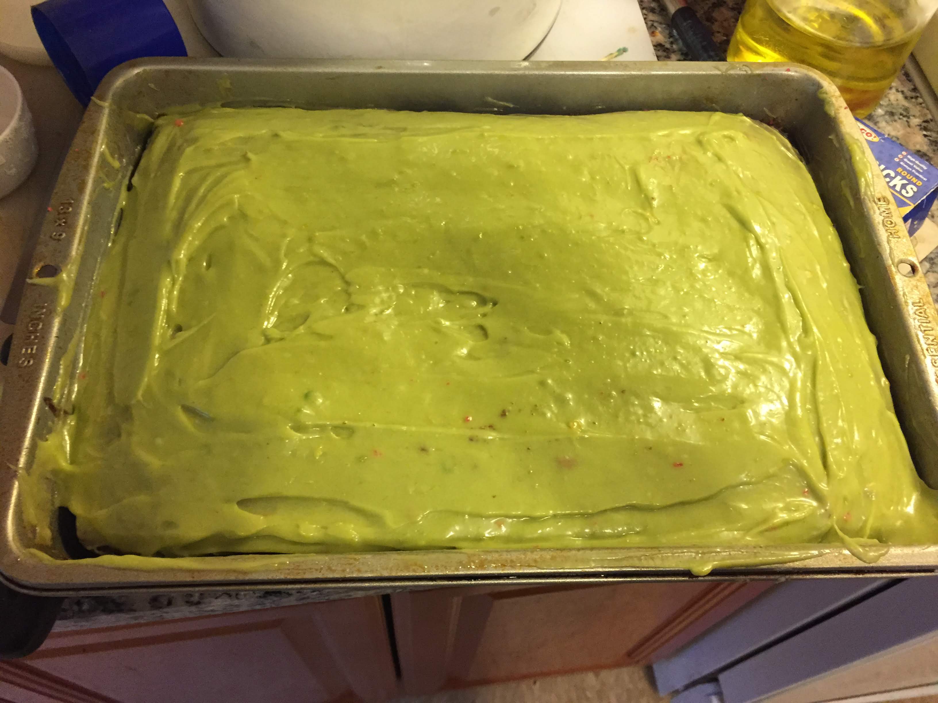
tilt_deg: -59.9
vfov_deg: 48.2
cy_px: 352
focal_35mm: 29
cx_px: 469
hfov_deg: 61.7
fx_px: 786
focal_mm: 4.15
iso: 200
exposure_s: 1/30
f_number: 2.2
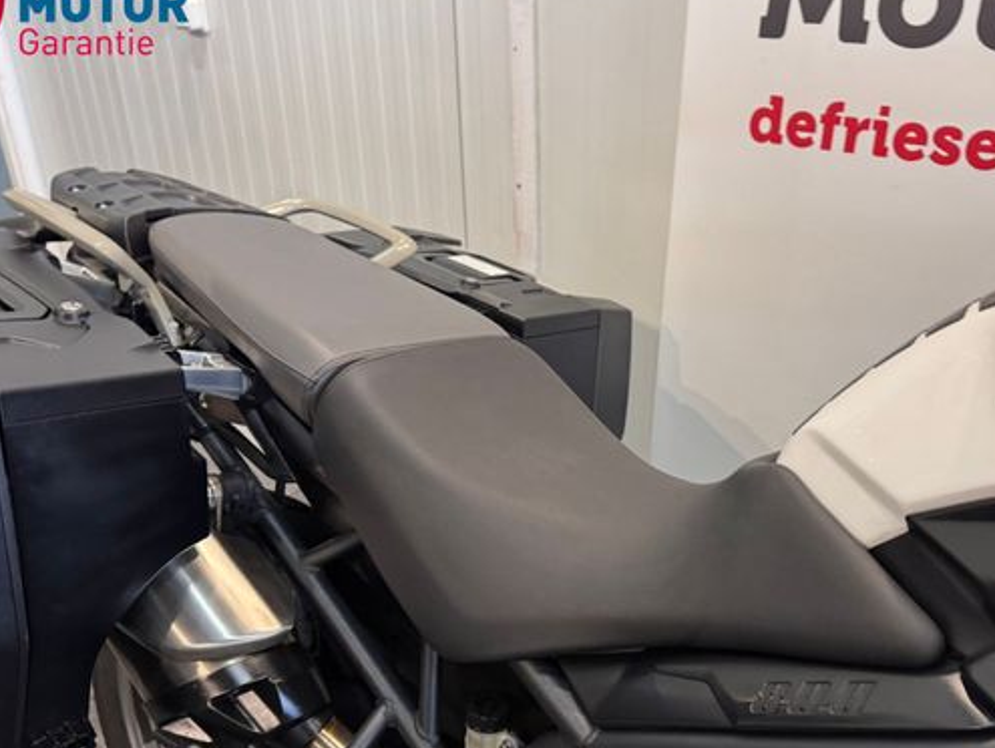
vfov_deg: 45.2
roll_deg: -3.2
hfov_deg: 58.0
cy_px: 458
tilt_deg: -31.4
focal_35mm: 31
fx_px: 892
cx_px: 577
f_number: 1.78
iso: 250
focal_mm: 6.76
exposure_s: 1/50
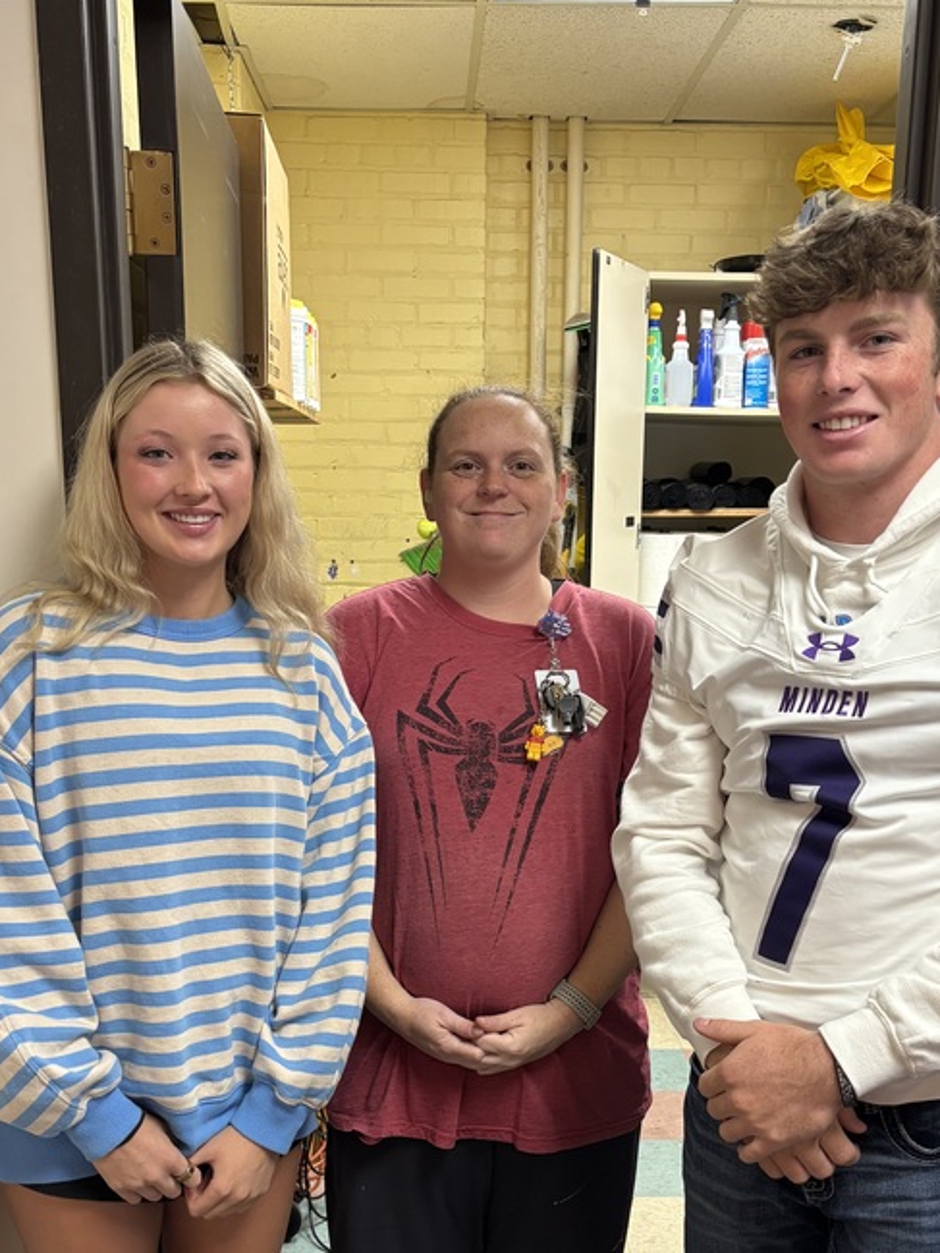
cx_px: 488
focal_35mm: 41
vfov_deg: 45.0
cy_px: 853
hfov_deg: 35.1
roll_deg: -1.7
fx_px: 1484
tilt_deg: -13.8
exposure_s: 1/60
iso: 200
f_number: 1.6
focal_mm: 5.96
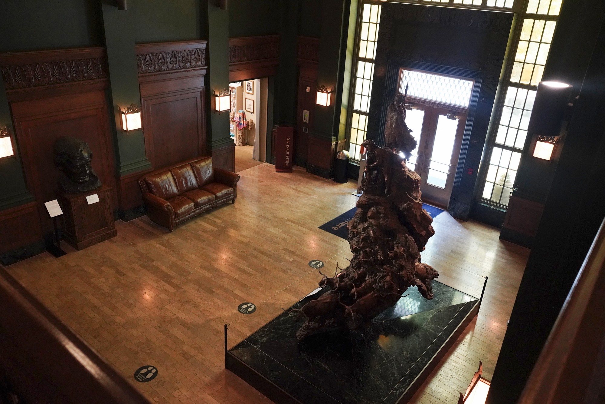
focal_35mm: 28
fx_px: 471
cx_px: 302
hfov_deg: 65.5
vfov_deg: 46.4
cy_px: 202
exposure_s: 1/100
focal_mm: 28
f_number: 6.3
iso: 6400
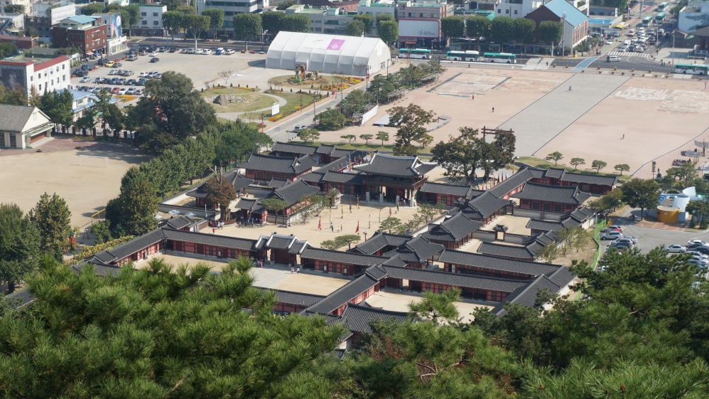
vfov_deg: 14.0
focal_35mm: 87
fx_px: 1626
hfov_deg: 24.6
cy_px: 235
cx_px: 354
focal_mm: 55
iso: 200
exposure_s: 1/400
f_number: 9
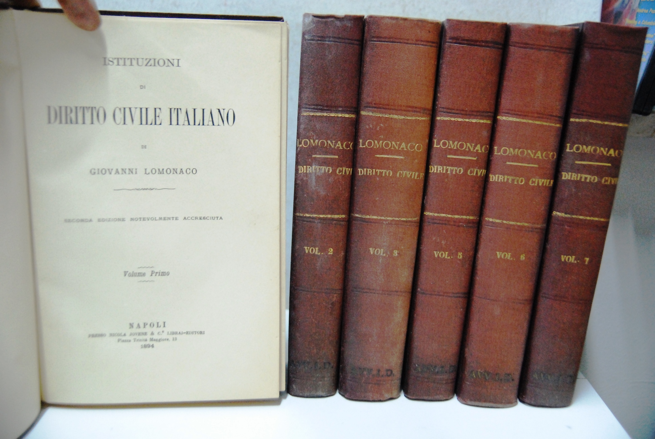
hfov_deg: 44.9
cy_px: 220
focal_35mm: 44
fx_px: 792
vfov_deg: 30.9
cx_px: 328
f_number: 3.5
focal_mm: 29
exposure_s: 1/60
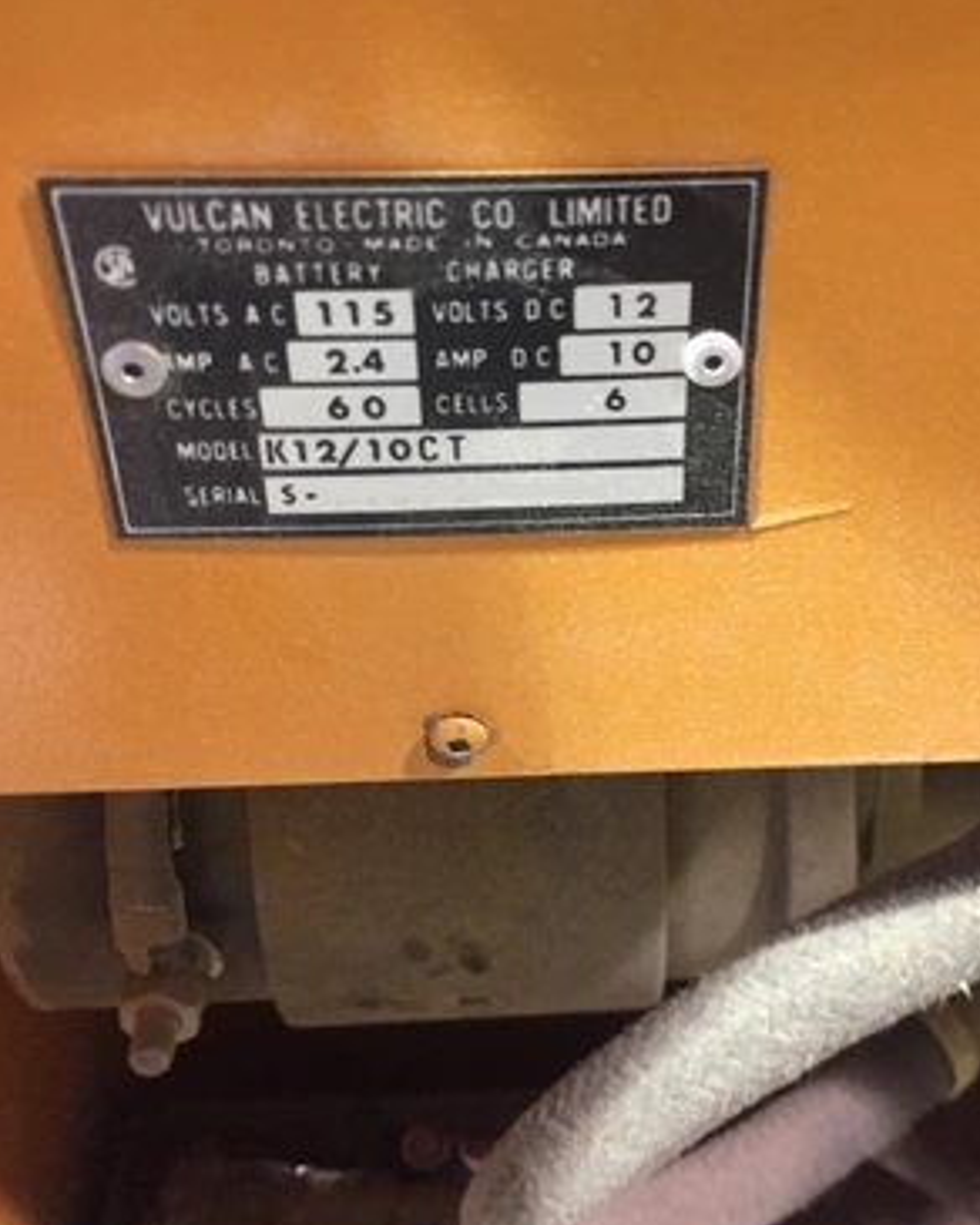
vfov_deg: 57.1
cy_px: 658
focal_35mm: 31
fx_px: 1124
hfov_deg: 47.1
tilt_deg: -30.4
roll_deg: +0.5
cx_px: 490
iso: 250
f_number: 2.2
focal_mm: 4.15
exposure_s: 1/15
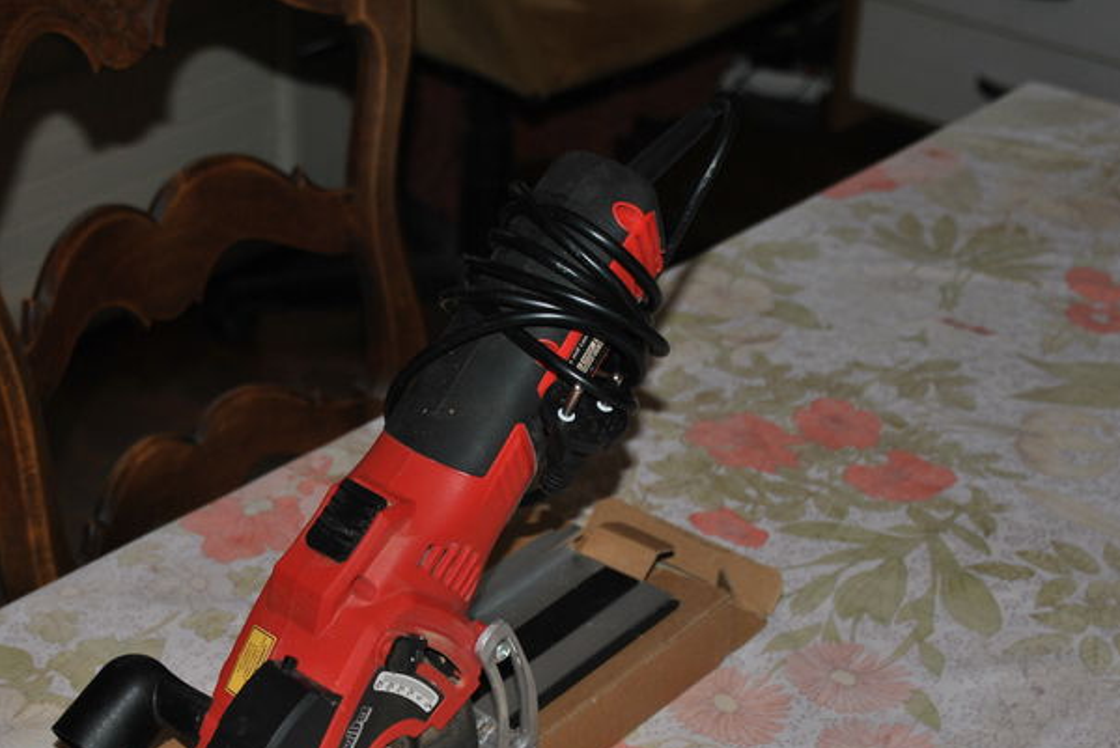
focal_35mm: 75
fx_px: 2335
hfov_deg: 26.9
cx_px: 424
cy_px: 503
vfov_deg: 18.2
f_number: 4
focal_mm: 30
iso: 100
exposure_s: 1/125
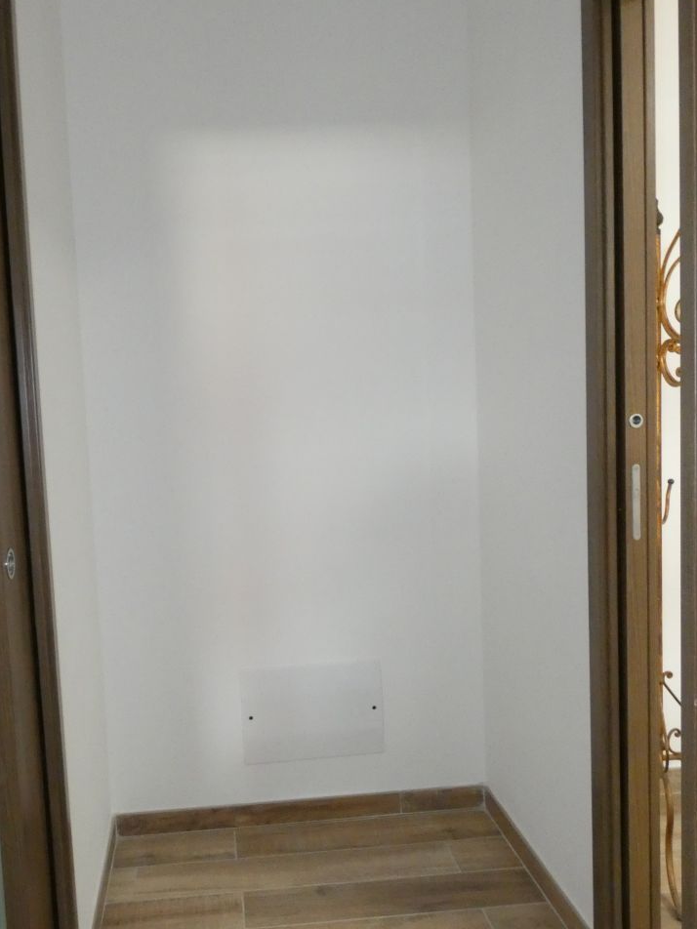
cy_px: 455
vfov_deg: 63.4
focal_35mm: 28
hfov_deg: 49.2
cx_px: 253
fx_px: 752
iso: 800
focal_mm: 3.6
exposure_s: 1/60
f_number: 2.8
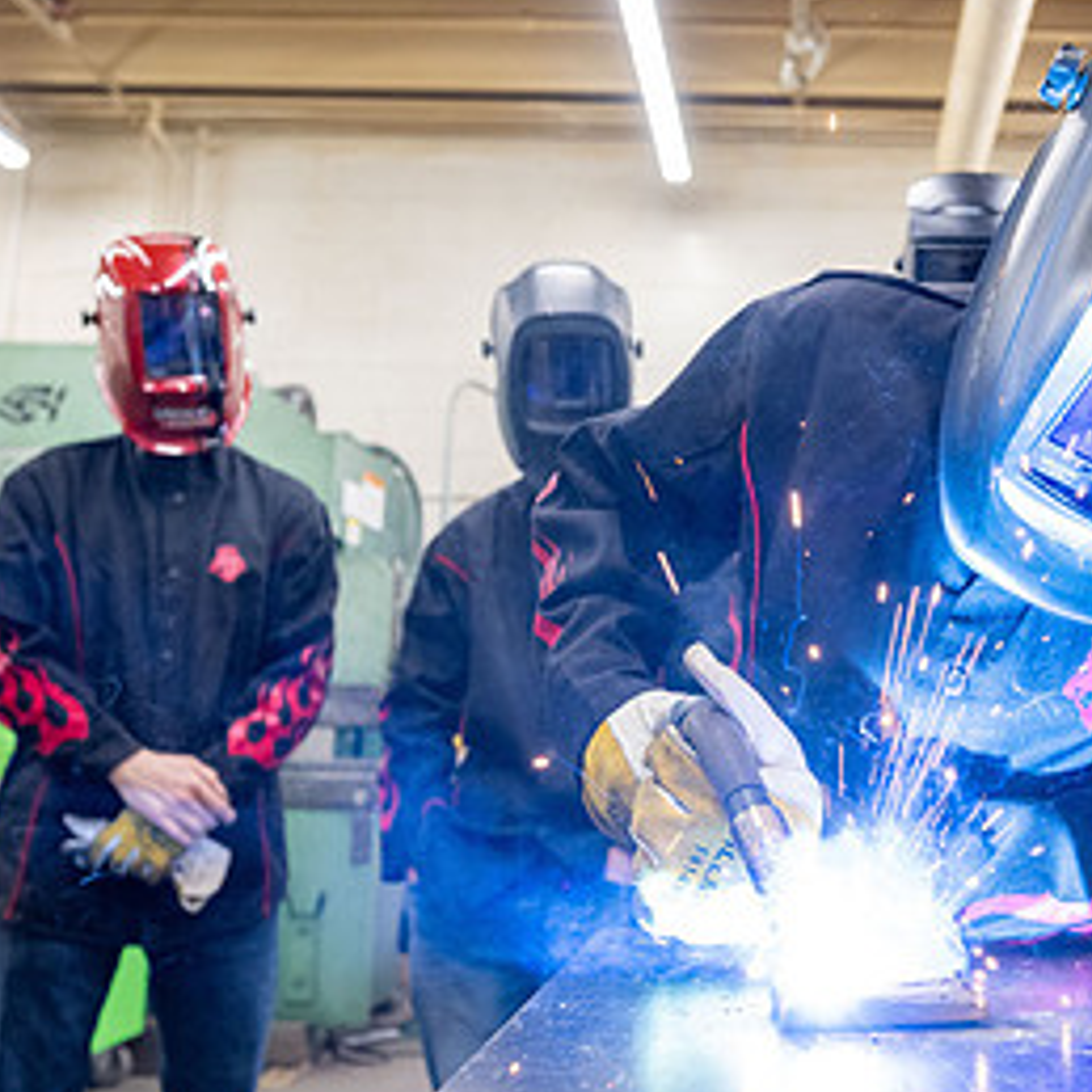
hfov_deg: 41.7
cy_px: 554
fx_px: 1392
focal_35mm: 39
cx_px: 805
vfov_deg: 42.8
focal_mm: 20.5
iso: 1600
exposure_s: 1/200
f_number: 4
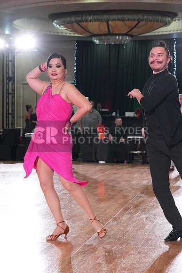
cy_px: 136
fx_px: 530
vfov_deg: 28.8
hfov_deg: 19.5
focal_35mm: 70
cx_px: 91
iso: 6400
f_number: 6.3
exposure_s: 1/400
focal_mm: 70
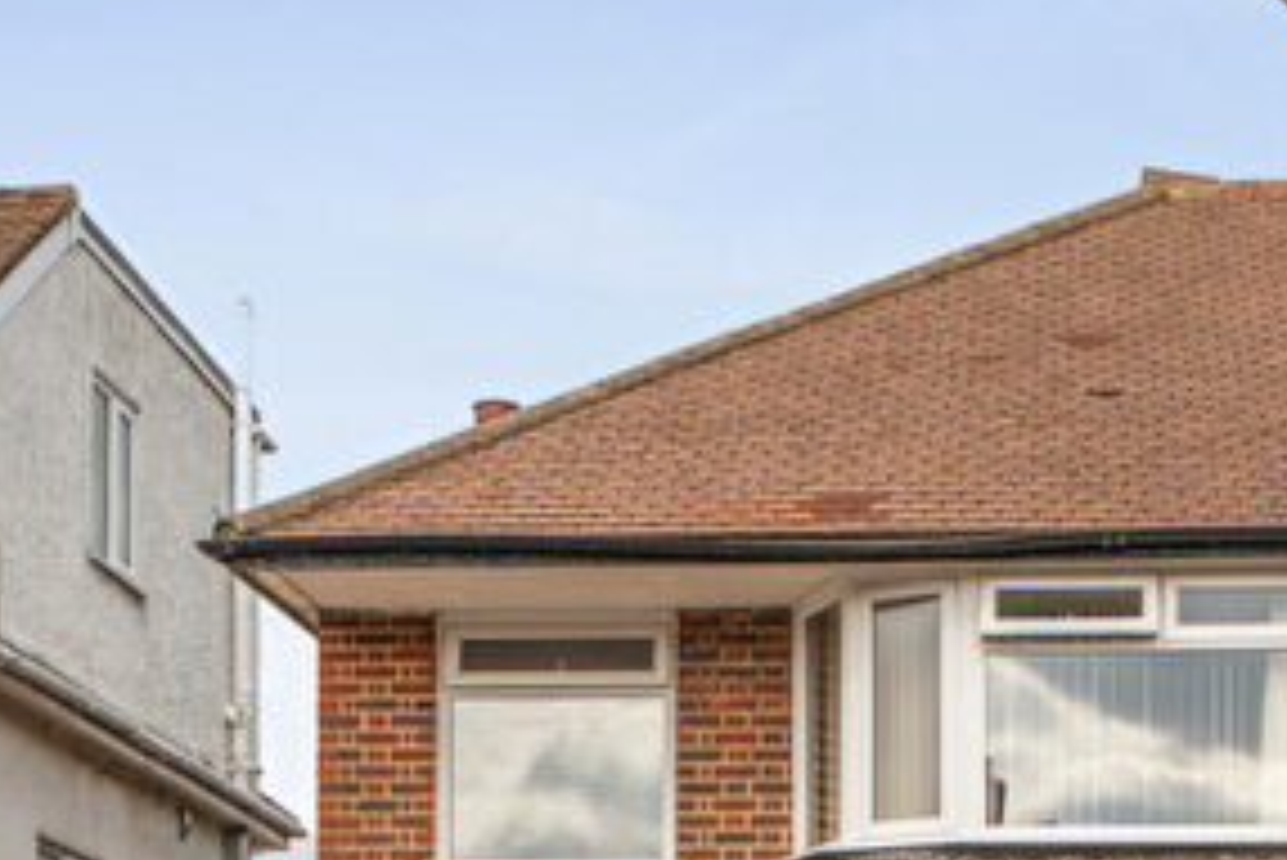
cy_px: 961
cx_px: 742
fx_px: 3147
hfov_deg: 23.1
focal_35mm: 88
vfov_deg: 15.1
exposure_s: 1/800
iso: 400
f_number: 8
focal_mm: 24
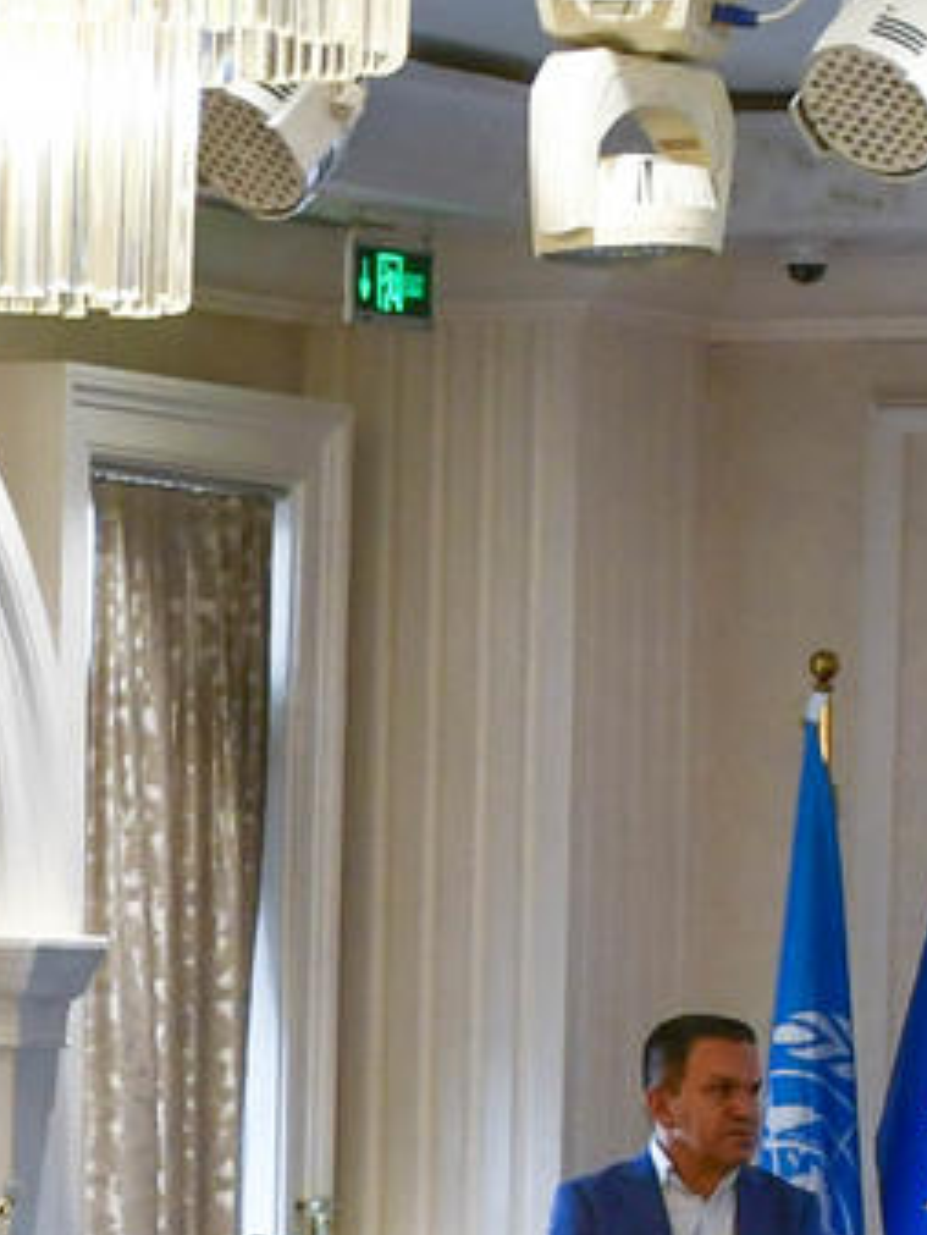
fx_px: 9385
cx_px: -51
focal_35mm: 263
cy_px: 1957
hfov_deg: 5.6
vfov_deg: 7.4
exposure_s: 1/50
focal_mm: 32
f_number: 4
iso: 640
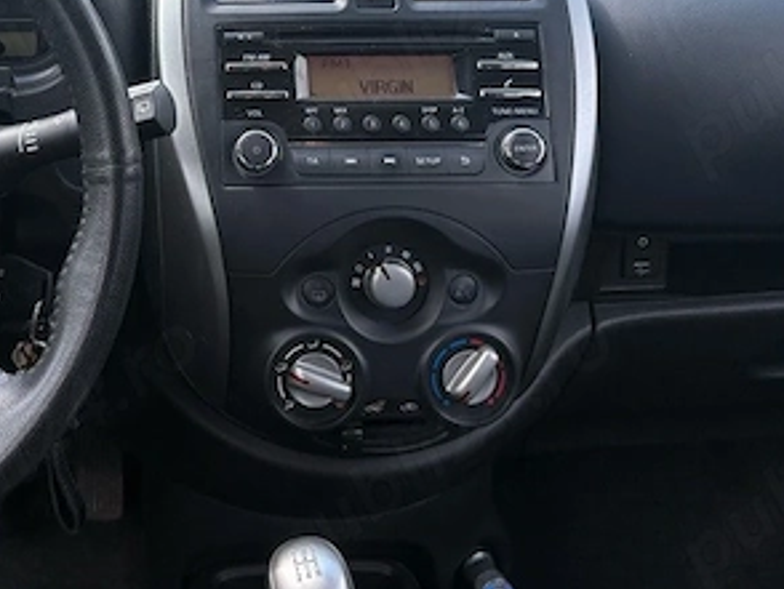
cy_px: 48
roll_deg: +1.9
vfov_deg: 26.5
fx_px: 1201
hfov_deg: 34.7
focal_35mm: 53
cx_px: 131
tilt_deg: -15.5
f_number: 1.6
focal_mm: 5.96
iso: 50
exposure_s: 1/444
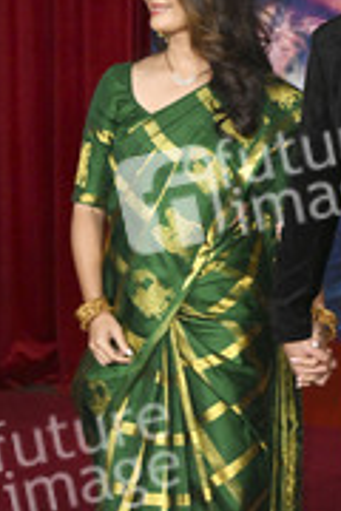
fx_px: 2017
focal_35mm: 142
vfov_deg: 14.4
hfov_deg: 9.6
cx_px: 344
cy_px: 329
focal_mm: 64
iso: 1600
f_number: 6.3
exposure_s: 1/250
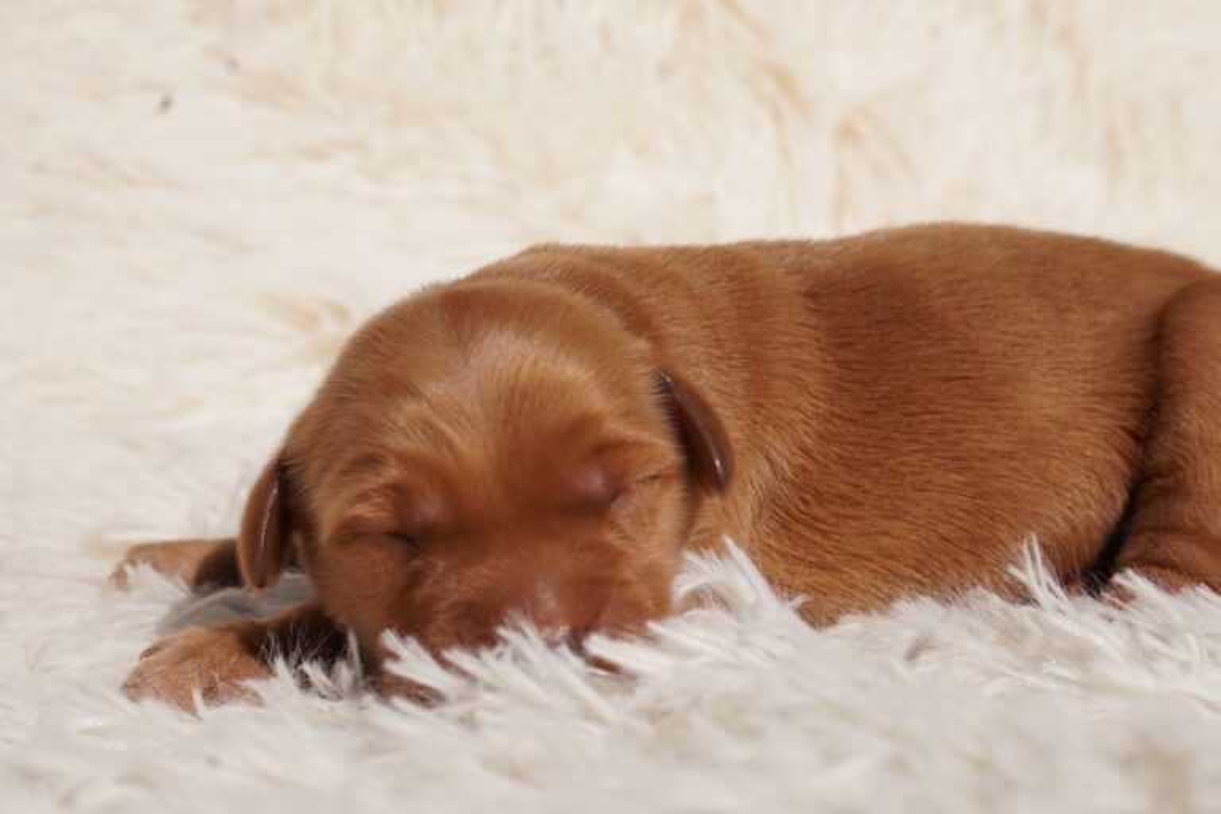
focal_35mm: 105
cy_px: 407
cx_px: 610
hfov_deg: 19.5
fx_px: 3561
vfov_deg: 13.0
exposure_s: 1/2500
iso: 640
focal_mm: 70
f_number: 11
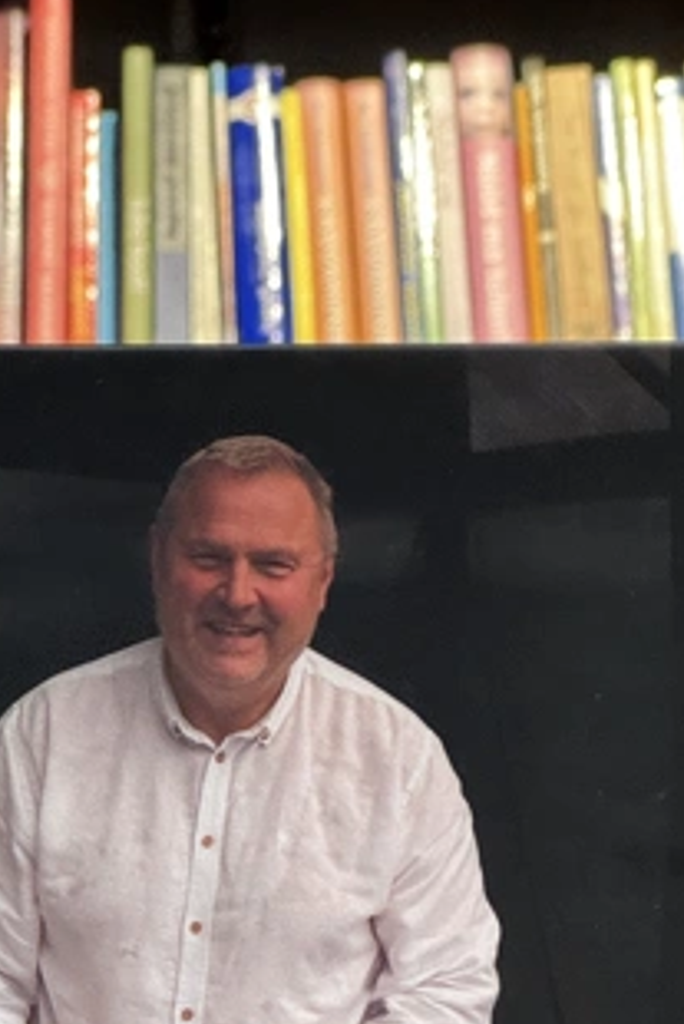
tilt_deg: -0.4
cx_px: 557
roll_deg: +0.4
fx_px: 5010
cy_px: 1062
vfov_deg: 11.5
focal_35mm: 176
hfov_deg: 7.8
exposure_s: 1/60
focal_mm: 9
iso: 320
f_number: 2.8
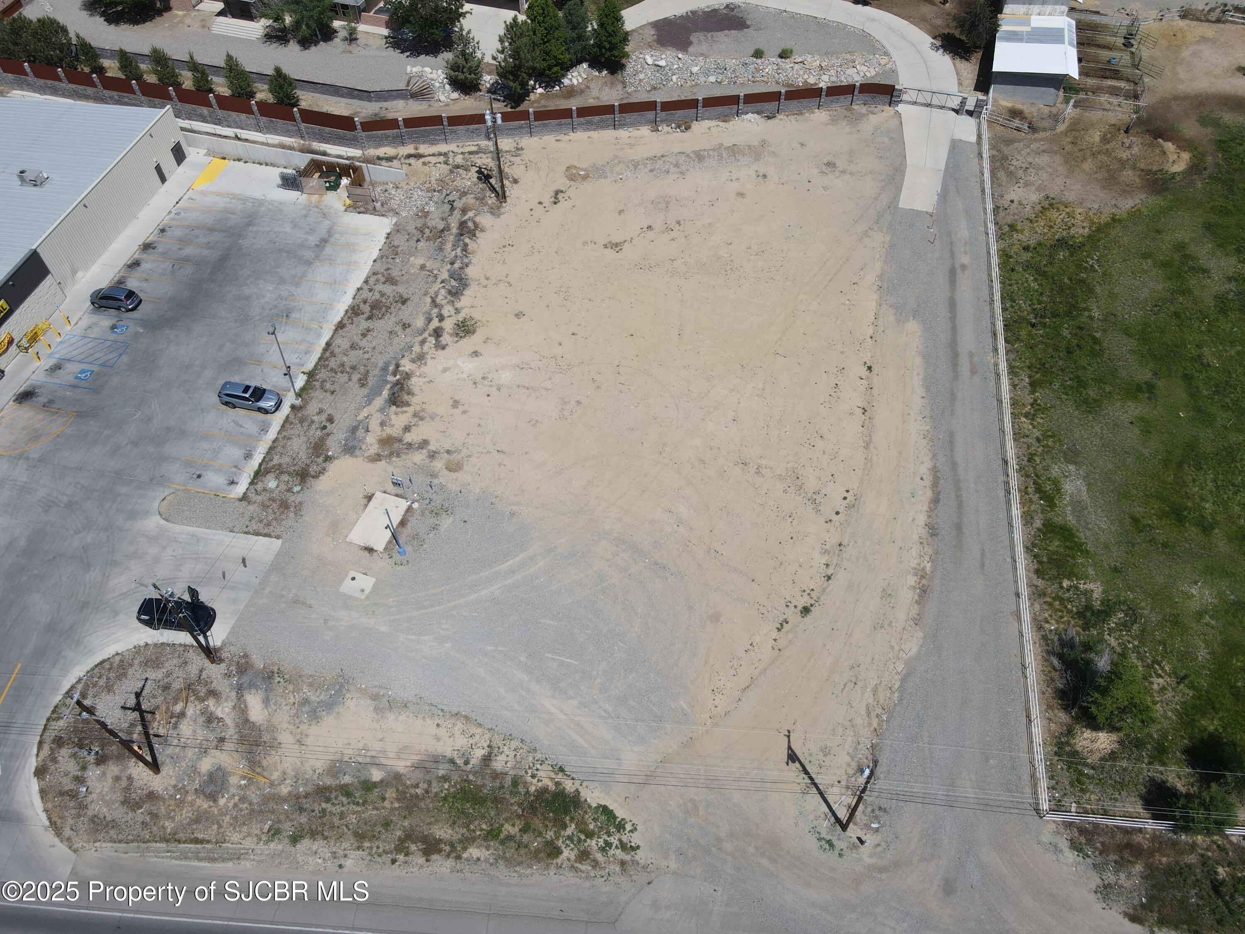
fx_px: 863
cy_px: 467
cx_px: 622
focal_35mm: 24
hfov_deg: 71.6
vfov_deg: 56.8
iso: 100
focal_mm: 4.5
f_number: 2.8
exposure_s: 1/1250
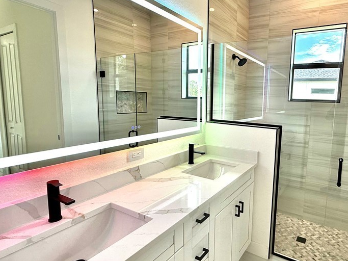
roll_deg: -2.0
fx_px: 211
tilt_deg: -6.6
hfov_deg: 76.4
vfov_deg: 63.4
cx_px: 233
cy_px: 125
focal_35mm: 21
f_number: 2.2
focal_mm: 2.22
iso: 64
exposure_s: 1/161
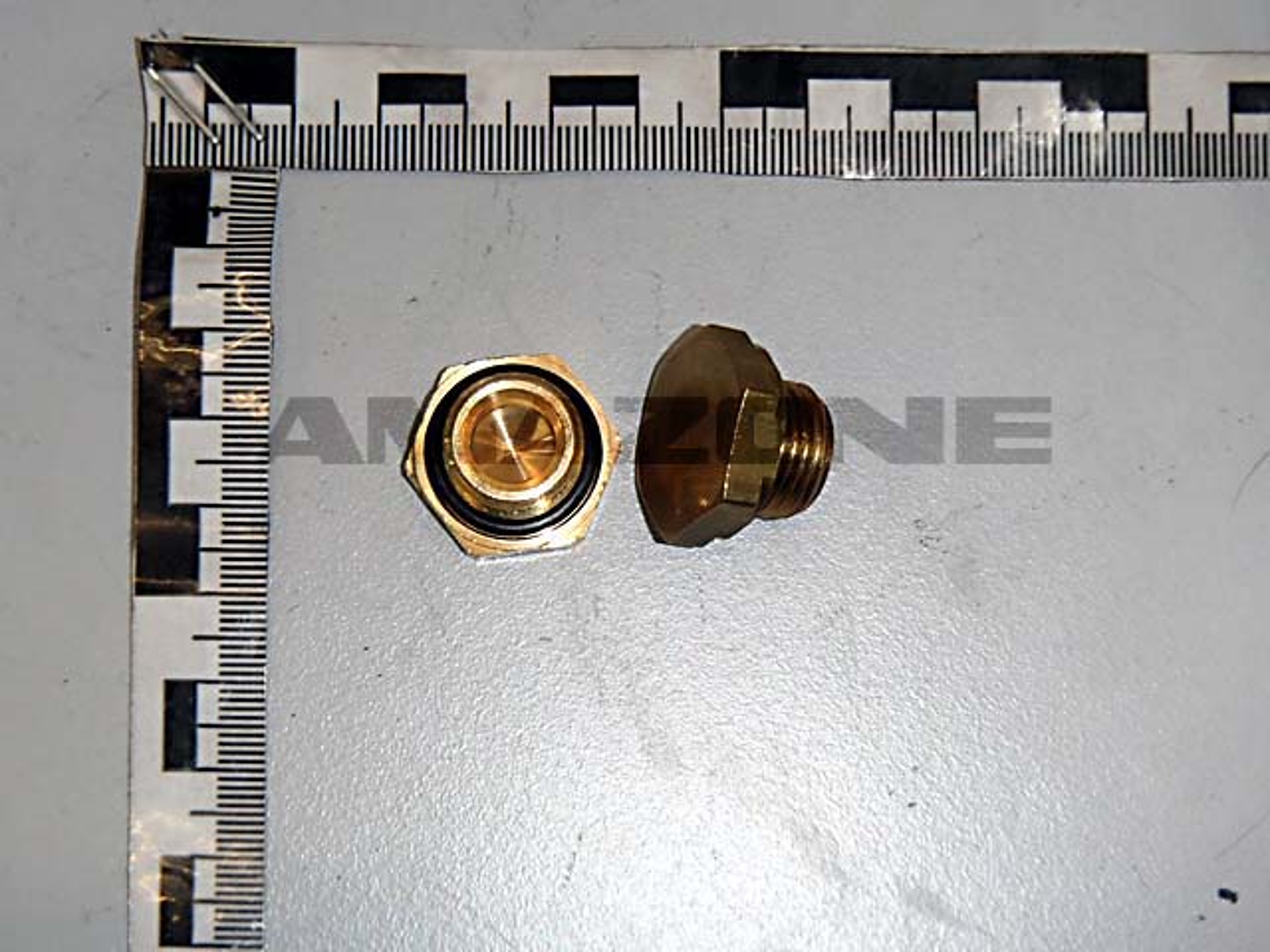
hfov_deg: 25.0
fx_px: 2862
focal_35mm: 78
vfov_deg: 18.9
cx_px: 635
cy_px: 476
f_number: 5.9
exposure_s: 1/60
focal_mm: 14
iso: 200
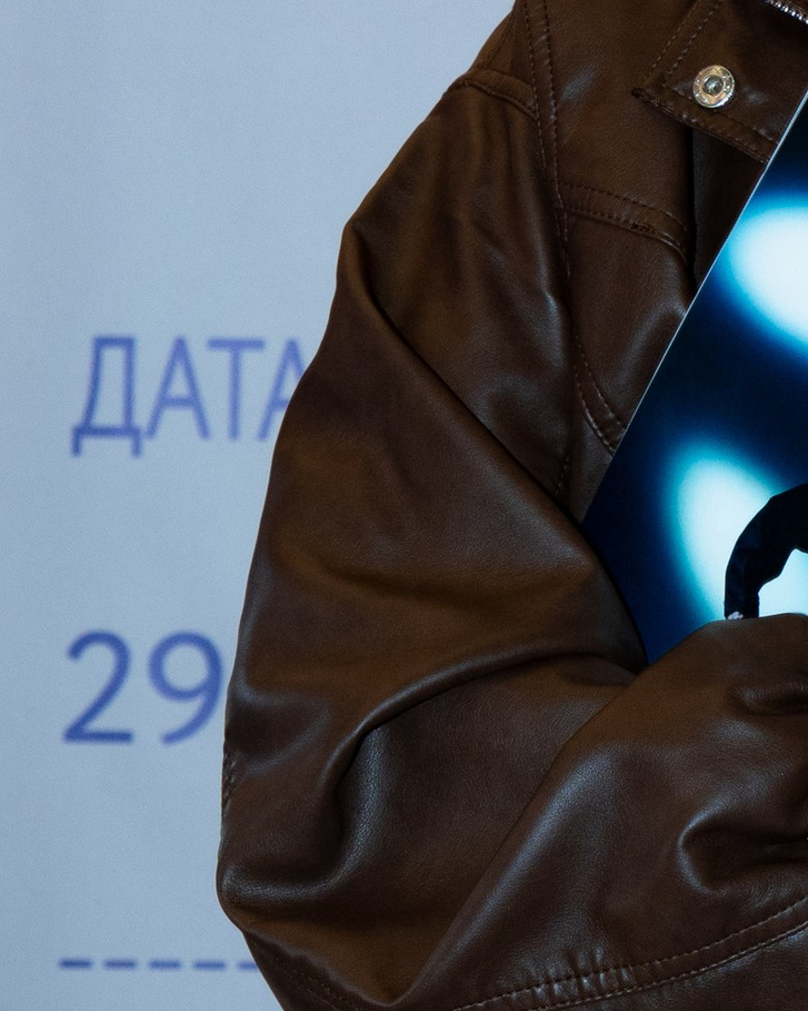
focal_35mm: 220
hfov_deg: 7.0
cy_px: 142
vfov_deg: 8.8
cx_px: 1014
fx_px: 6577
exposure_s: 1/160
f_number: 4.5
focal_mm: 37
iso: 320
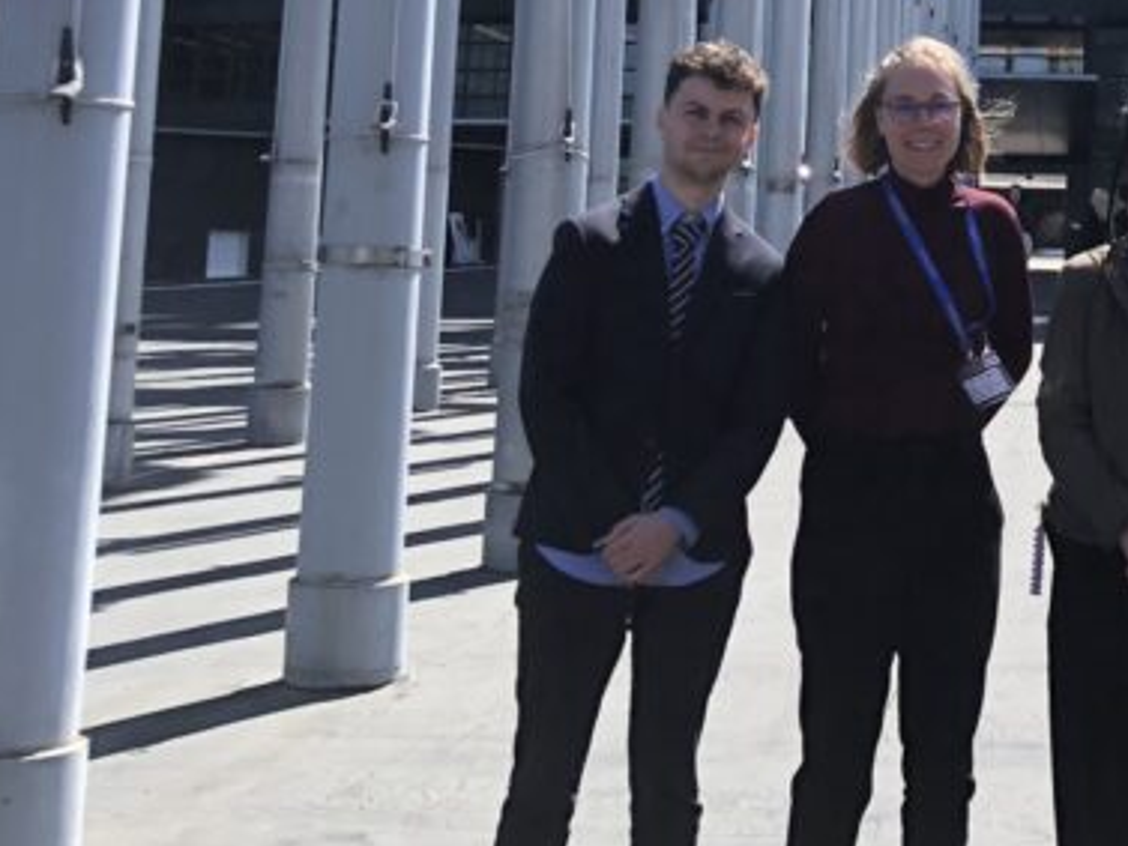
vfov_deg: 18.5
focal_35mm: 76
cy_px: -146
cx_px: 1092
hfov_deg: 24.6
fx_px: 2477
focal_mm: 4
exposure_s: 1/1066
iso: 20
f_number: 1.8
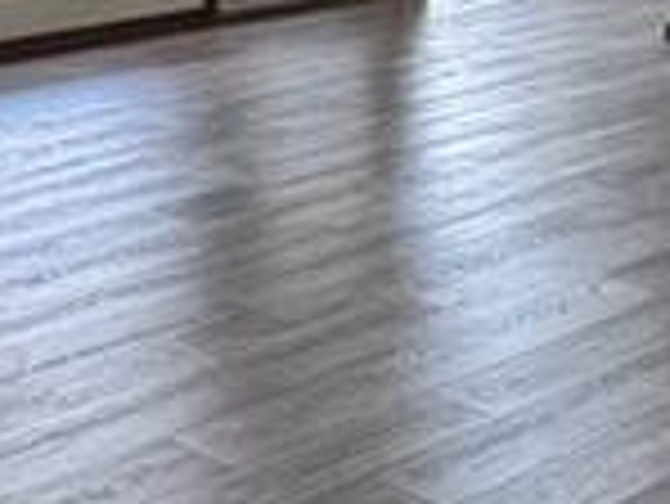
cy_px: -333
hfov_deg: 20.4
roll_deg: -0.6
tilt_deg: -0.3
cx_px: 391
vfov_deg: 14.1
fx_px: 1860
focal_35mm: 96
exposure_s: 1/60
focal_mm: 2.22
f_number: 2.2
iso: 160
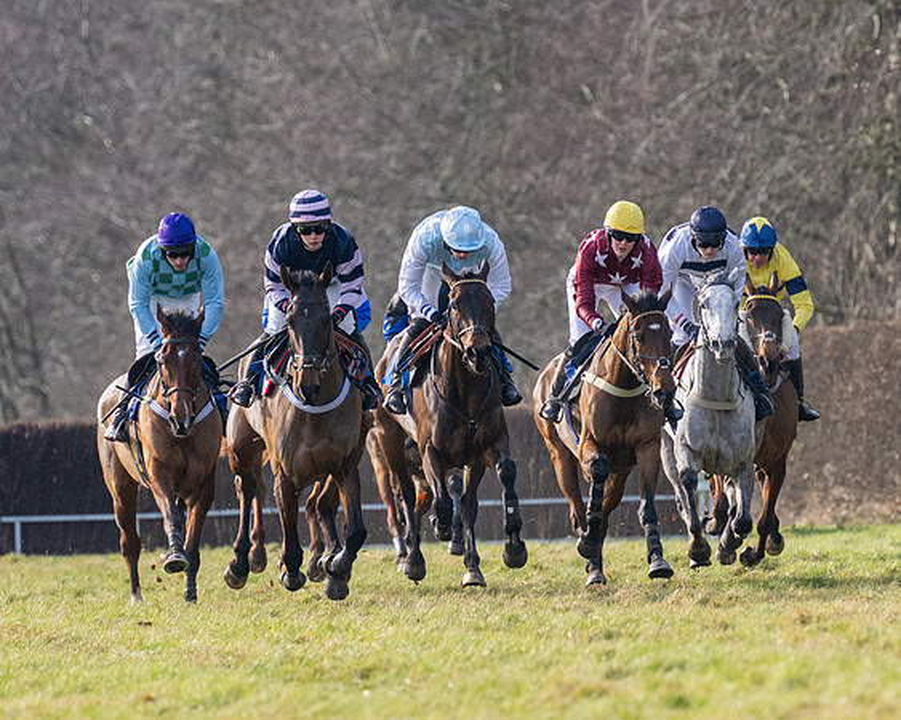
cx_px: 538
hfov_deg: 2.9
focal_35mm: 664
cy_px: 459
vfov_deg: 2.3
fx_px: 17687
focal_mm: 260
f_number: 4
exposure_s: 1/2000
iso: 400
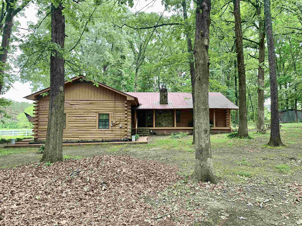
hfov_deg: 67.3
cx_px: 151
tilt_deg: +3.4
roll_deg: -1.0
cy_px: 113
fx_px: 227
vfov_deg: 53.1
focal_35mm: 26
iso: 40
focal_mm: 4.25
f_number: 1.8
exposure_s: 1/121
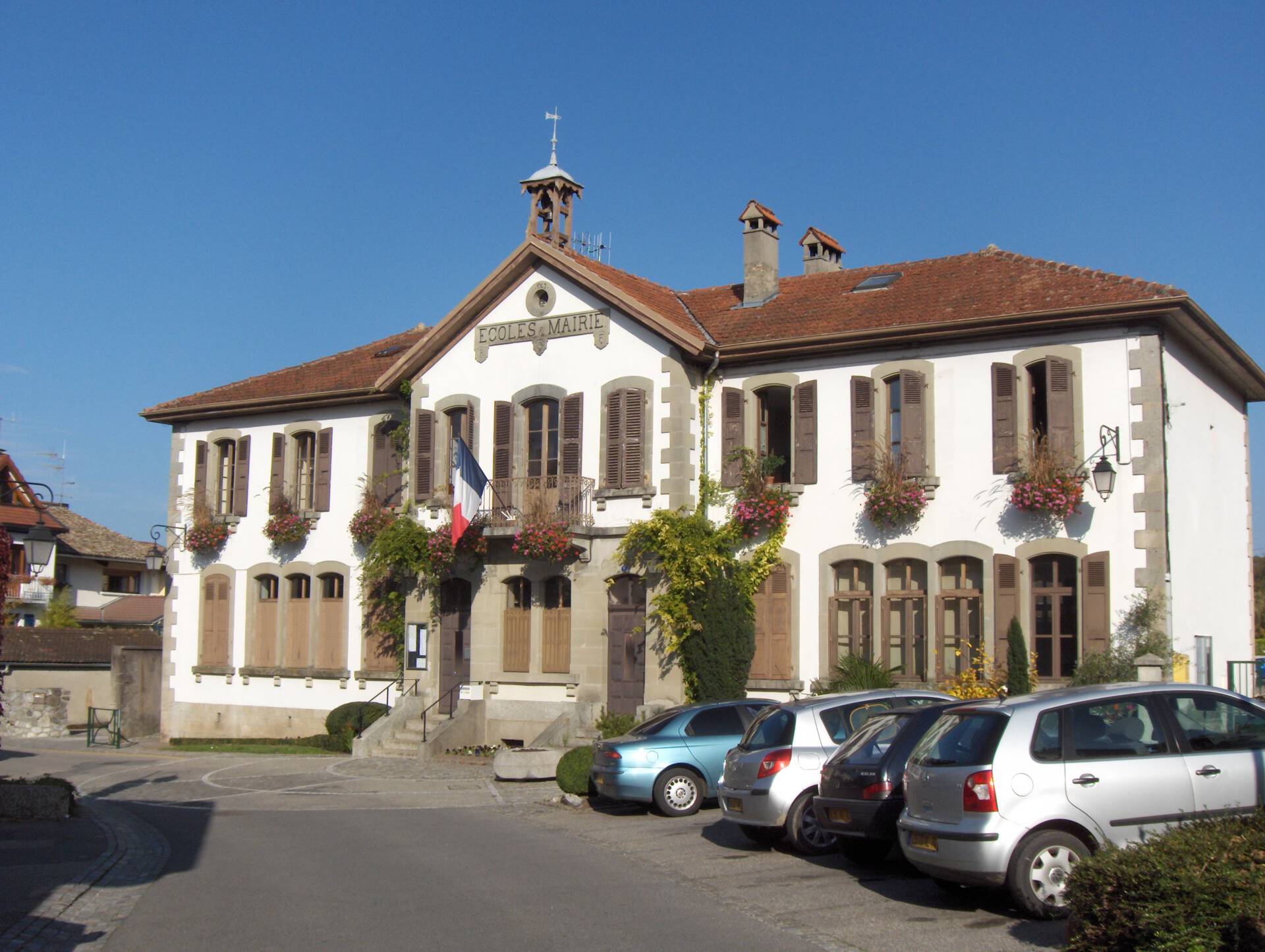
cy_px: 476
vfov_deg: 36.9
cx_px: 632
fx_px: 1427
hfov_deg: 47.8
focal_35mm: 39
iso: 50
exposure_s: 1/1042
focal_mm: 8
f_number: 4.8
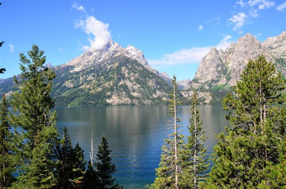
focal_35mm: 27
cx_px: 143
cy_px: 94
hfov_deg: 67.5
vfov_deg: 47.7
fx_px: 214
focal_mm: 18
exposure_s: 1/320
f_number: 9
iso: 200
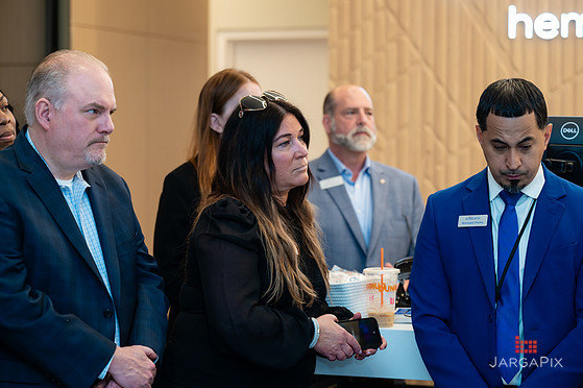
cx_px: 287
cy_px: 189
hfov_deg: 20.4
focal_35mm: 100
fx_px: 1618
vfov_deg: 13.7
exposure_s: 1/200
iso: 400
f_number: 3.2
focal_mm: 96
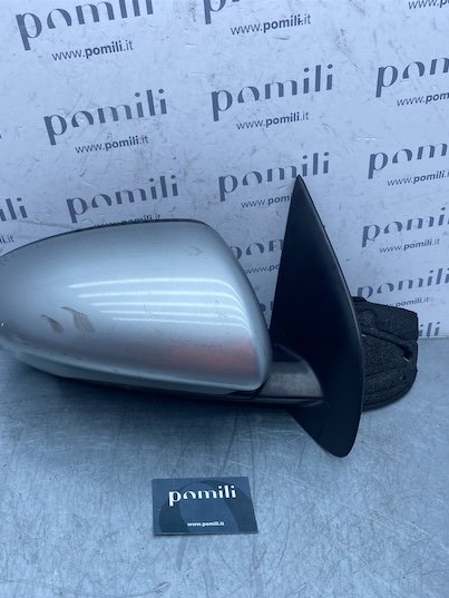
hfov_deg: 45.4
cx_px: 197
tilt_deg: -38.8
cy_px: 355
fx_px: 536
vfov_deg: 57.9
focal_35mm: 31
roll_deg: -5.6
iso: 32
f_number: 1.8
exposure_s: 1/957
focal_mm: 4.25
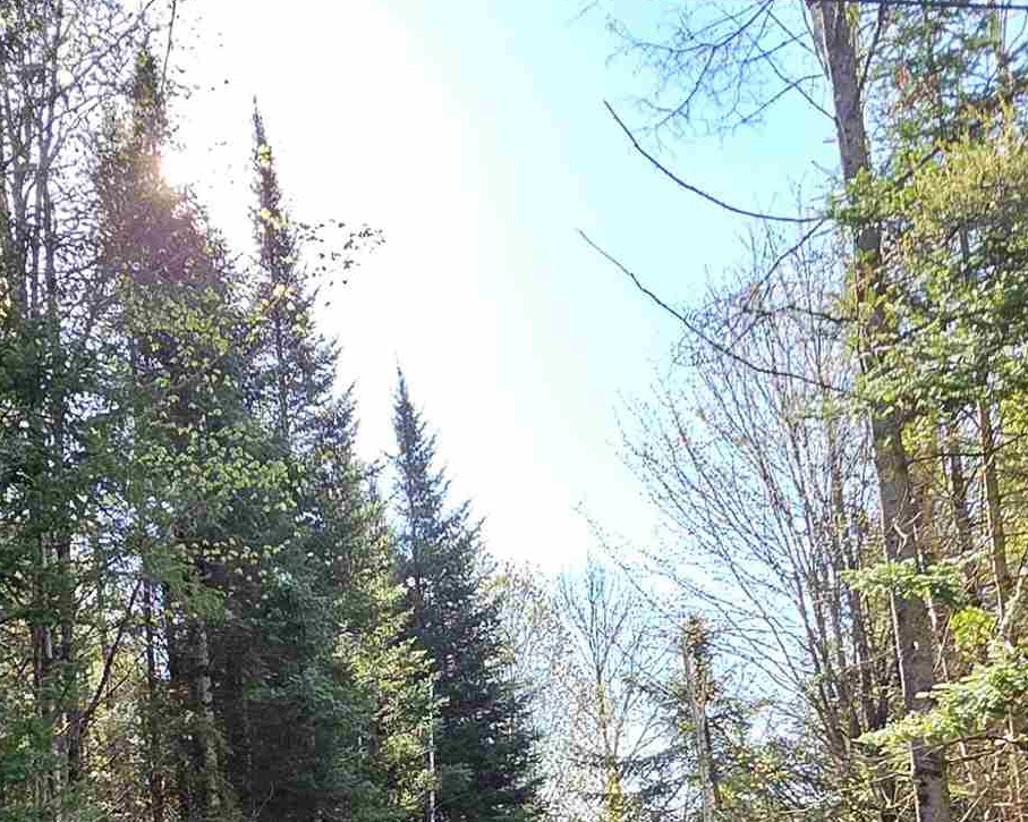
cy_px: 899
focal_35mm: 43
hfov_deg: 42.5
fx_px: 1308
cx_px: 369
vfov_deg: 31.1
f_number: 1.9
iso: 20
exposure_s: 1/120
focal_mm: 2.2
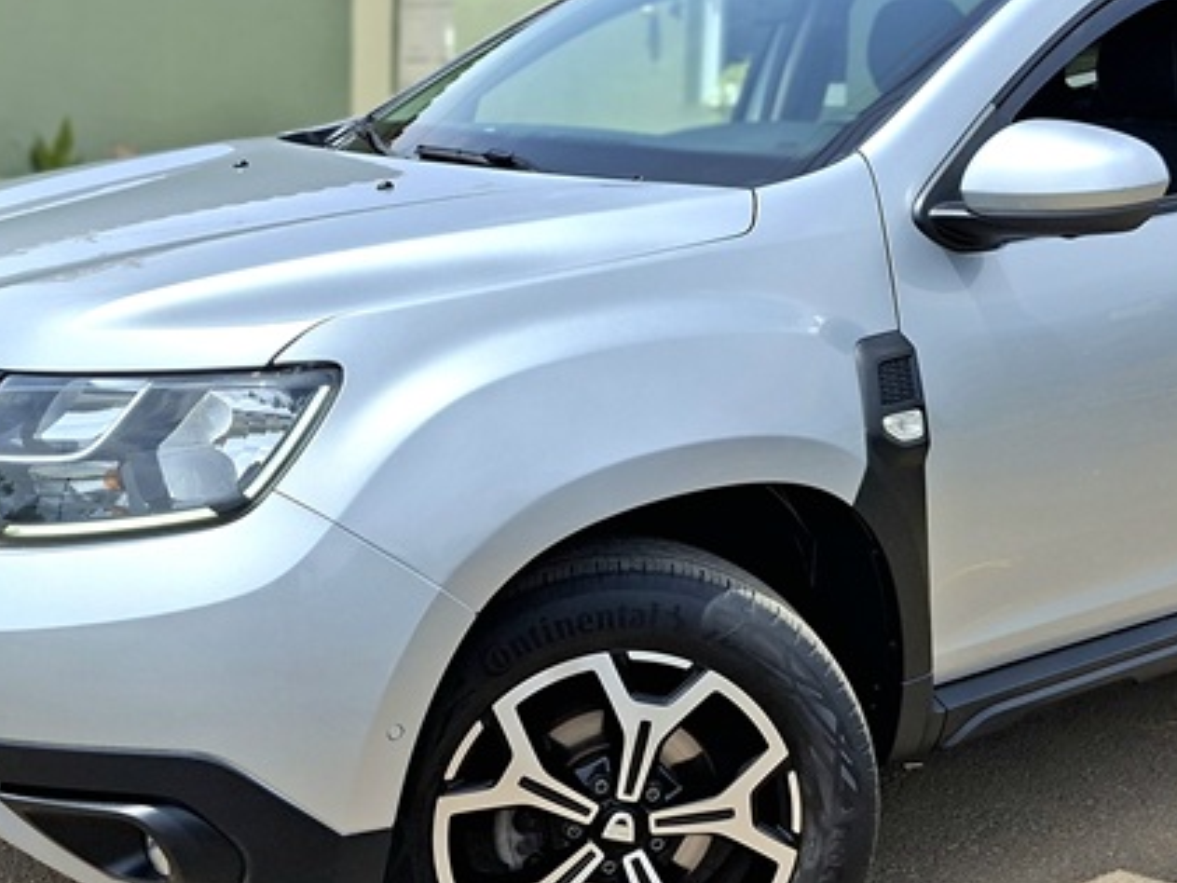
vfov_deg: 28.6
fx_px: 1735
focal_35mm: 51
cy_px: 439
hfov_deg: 37.3
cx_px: 728
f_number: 1.8
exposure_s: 1/2500
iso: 50
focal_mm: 5.54
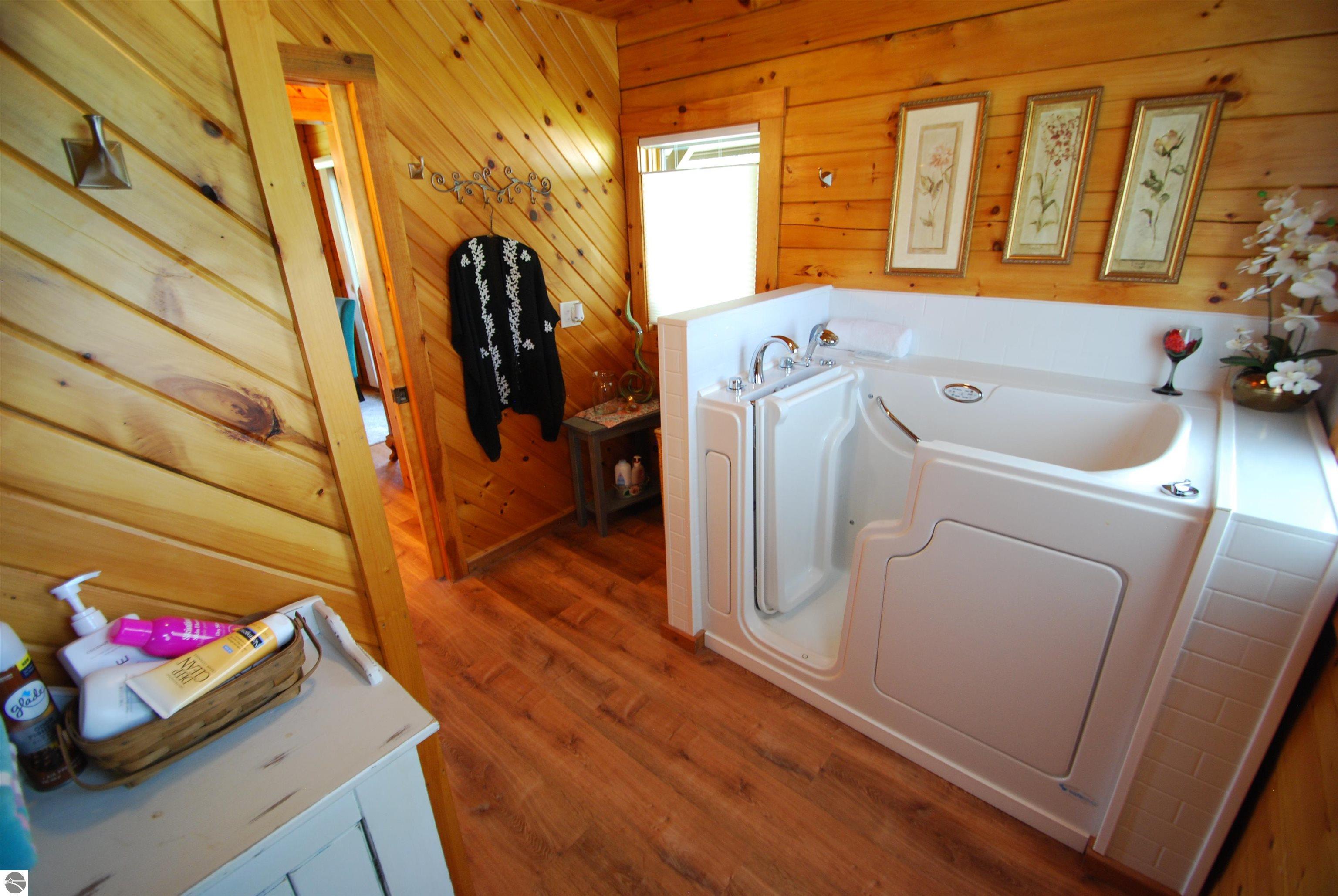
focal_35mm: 15
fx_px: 558
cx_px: 669
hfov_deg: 100.3
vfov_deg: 77.5
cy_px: 448
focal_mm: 10
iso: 400
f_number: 3.5
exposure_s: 1/15
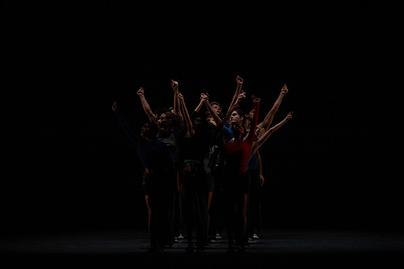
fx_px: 2245
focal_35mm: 200
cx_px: 202
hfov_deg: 10.3
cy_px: 134
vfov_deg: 6.9
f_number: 8
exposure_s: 1/500
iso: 8000
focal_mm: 200
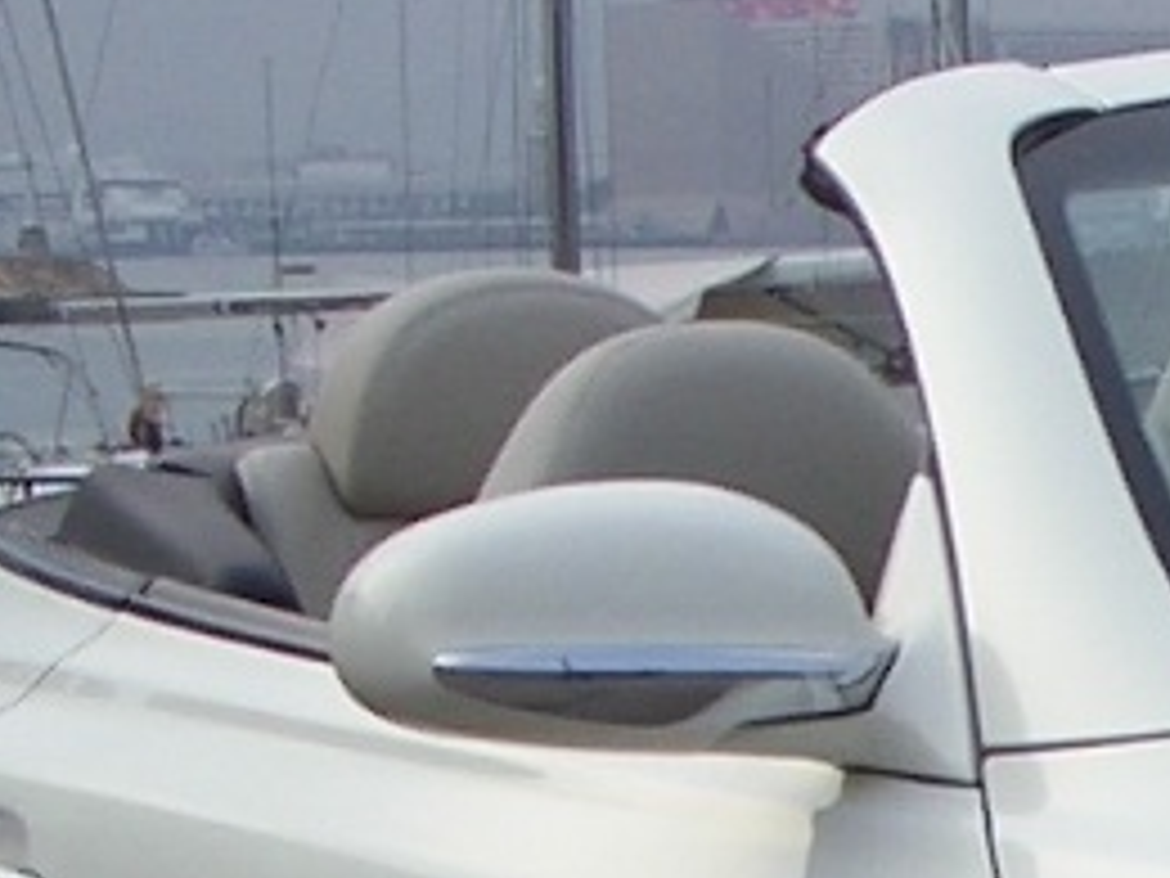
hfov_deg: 8.6
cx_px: 2444
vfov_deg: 6.8
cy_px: 1288
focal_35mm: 215
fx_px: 7267
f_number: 4.3
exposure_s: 1/320
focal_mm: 5.8
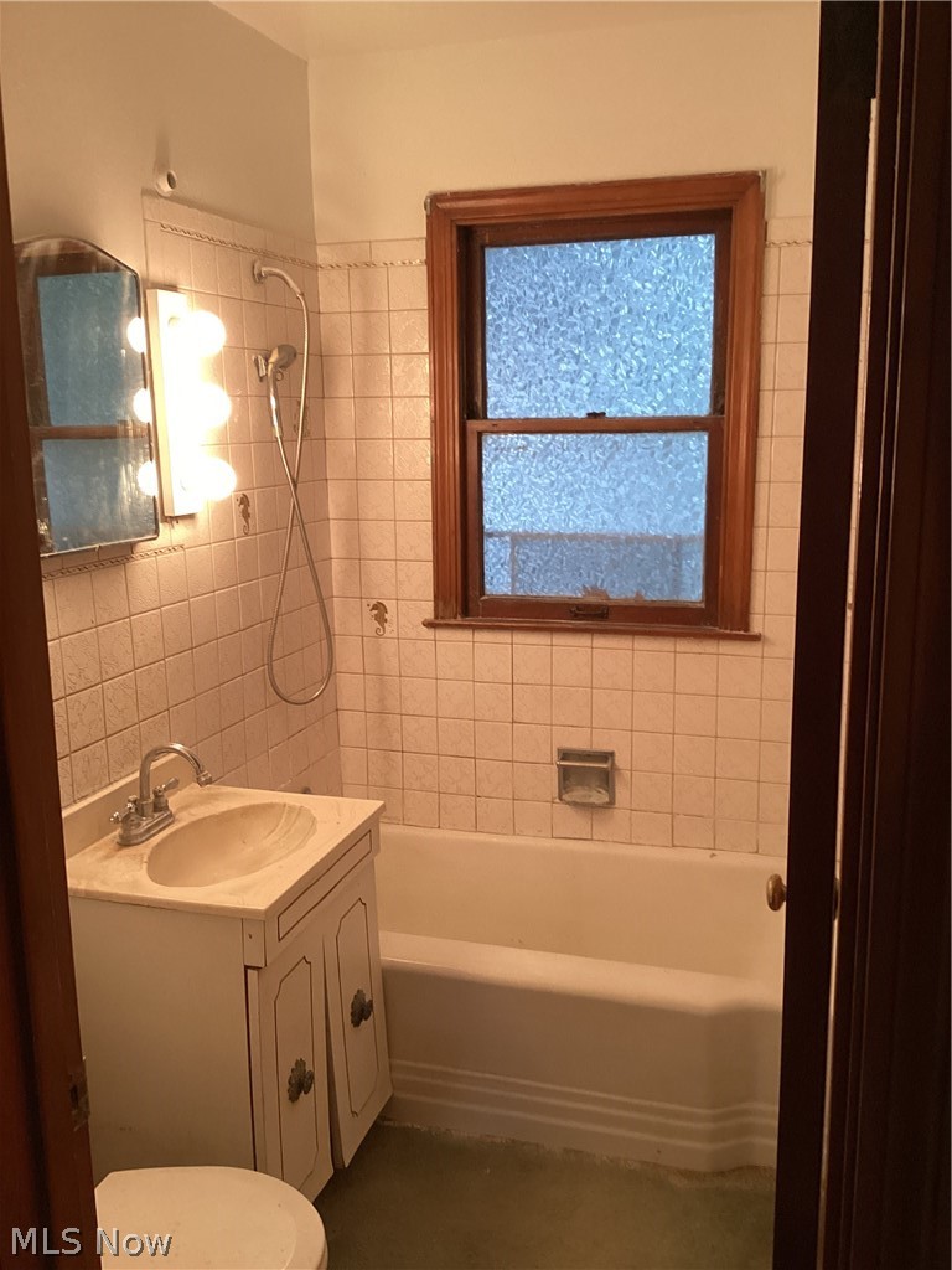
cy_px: 635
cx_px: 476
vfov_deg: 58.4
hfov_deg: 45.4
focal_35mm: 31
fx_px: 1137
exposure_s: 1/60
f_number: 2.4
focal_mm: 3.3
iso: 200
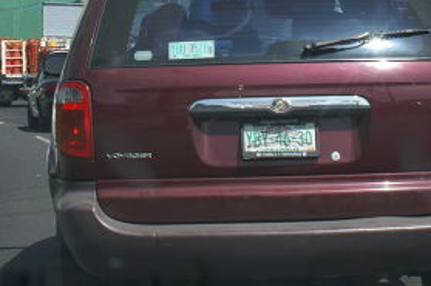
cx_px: 135
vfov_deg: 10.4
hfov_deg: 15.9
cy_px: -83
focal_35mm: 129
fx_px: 1542
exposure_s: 1/400
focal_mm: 30
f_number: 6.3
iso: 100
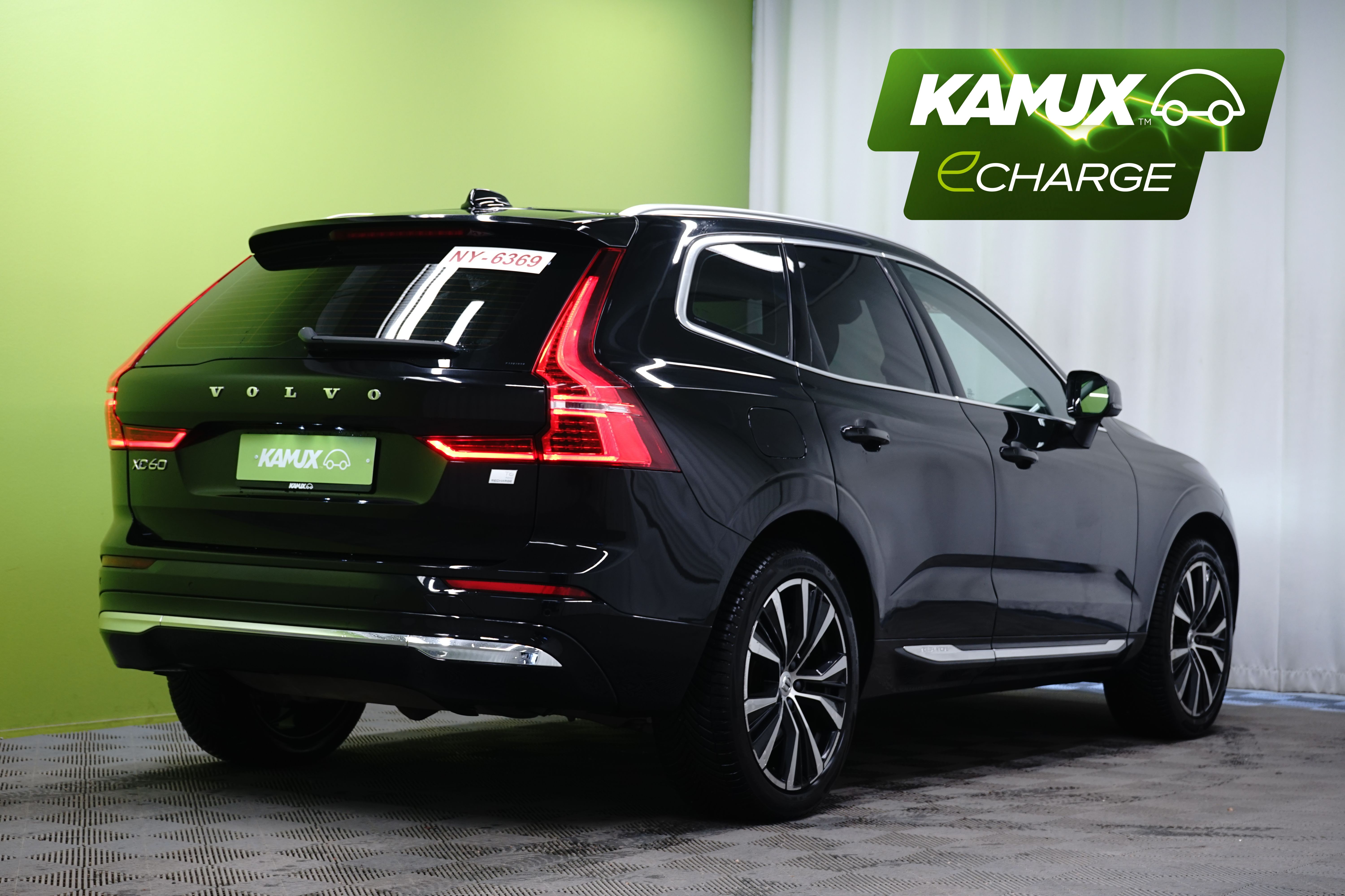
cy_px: 448
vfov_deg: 20.3
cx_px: 672
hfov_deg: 30.1
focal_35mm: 67
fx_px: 2503
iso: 500
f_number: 8
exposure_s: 1/6
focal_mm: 67
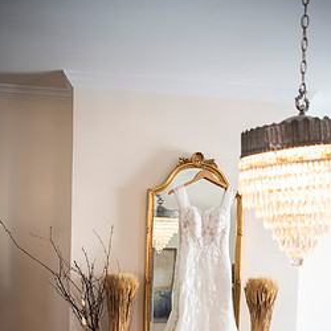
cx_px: 185
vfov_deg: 33.3
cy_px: 281
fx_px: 530
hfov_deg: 34.6
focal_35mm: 49
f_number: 2.8
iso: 500
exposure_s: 1/100
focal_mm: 32
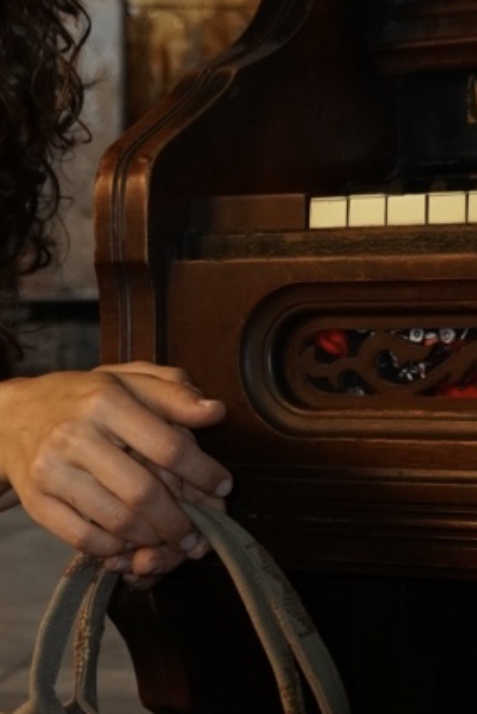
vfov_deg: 13.2
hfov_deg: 8.8
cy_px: 543
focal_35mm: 155
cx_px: -83
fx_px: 3074
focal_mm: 27
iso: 800
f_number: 4.5
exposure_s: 1/50
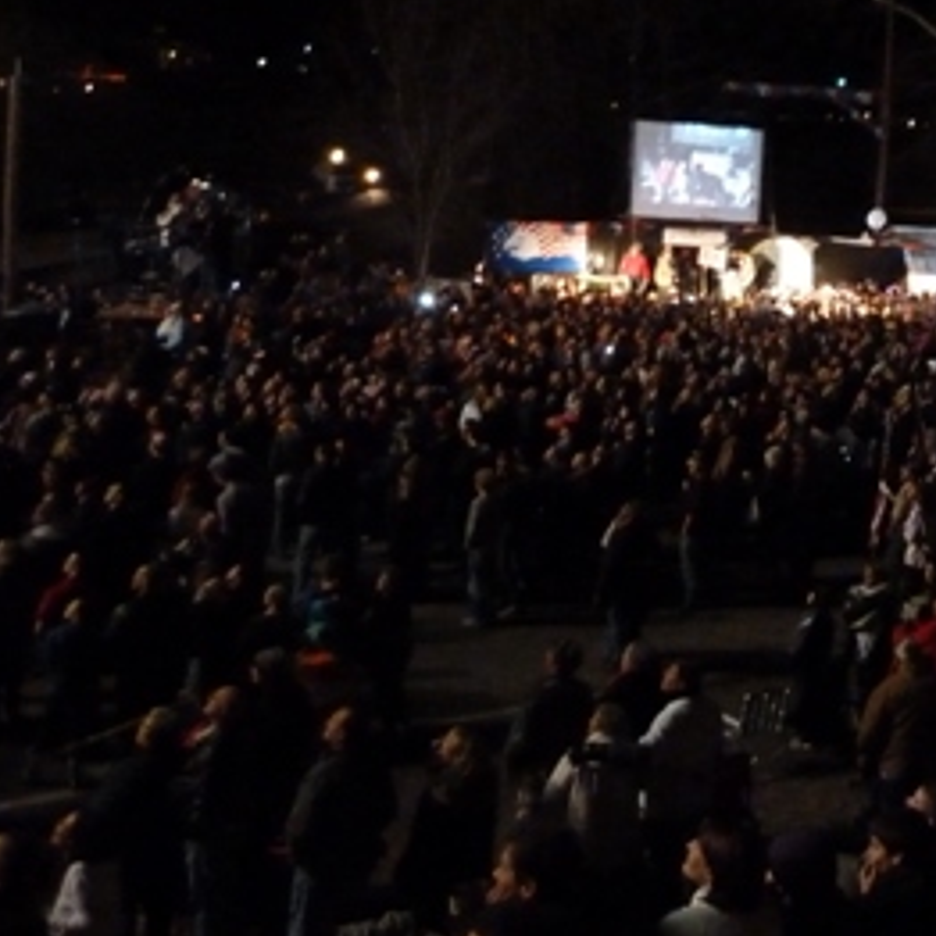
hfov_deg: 28.4
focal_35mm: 54
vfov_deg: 31.3
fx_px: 1652
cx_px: 1057
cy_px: 293
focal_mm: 4.1
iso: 800
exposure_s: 1/3.2
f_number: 3.3
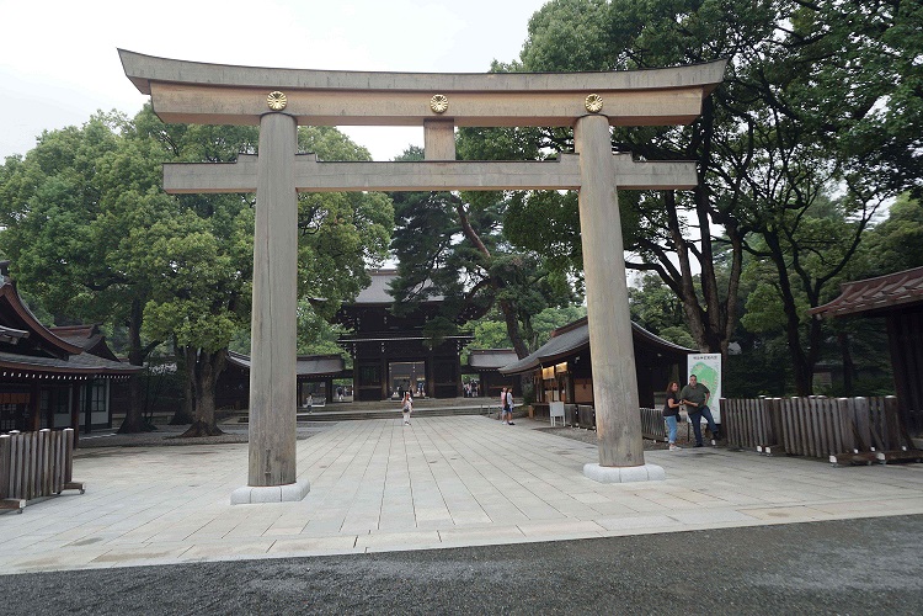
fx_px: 615
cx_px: 462
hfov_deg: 73.7
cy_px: 308
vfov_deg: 53.1
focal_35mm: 24
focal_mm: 16
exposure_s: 1/80
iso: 100
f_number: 4.5
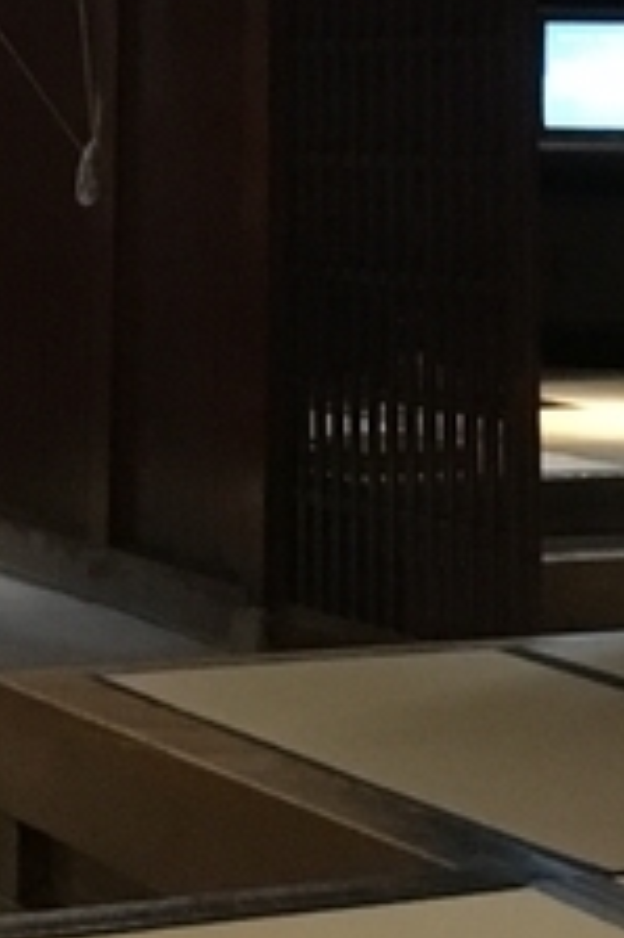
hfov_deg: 9.9
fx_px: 3593
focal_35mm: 138
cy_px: -168
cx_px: 398
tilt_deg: +3.3
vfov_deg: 14.4
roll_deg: -0.5
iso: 320
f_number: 2.2
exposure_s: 1/15
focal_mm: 4.15
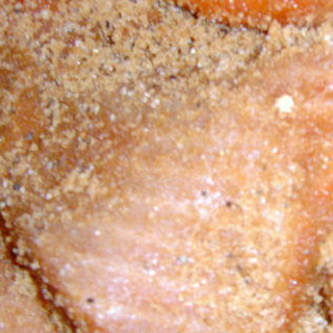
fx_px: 751
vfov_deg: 25.0
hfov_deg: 24.3
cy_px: 168
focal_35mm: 69
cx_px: 302
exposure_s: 1/45
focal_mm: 6.6
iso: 200
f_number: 3.5
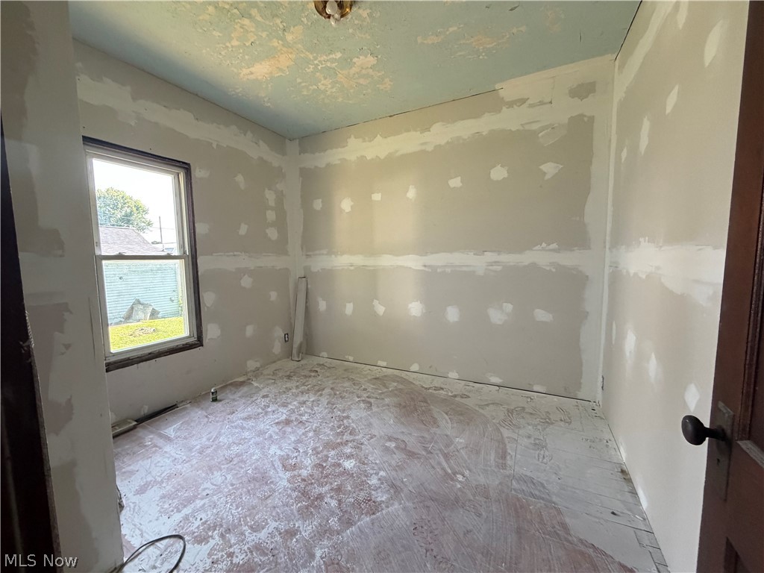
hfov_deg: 102.1
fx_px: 309
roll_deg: -0.6
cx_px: 382
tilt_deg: -6.2
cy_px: 286
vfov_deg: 85.7
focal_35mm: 14
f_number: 2.2
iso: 320
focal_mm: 2.22
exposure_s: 1/121
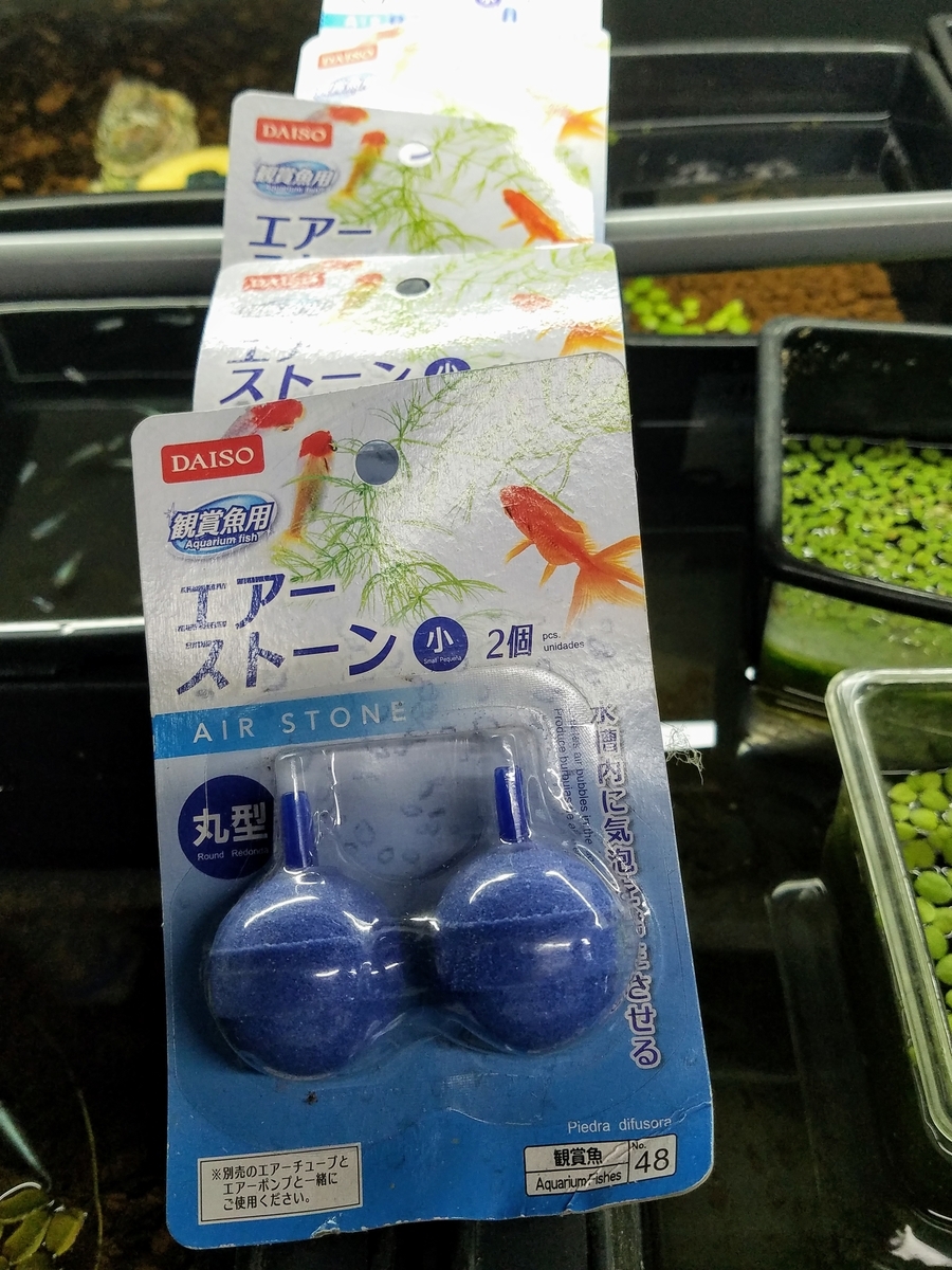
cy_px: 635
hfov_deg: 53.1
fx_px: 953
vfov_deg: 67.3
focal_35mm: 26
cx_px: 476
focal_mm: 4.2
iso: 100
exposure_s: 1/100
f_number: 1.7
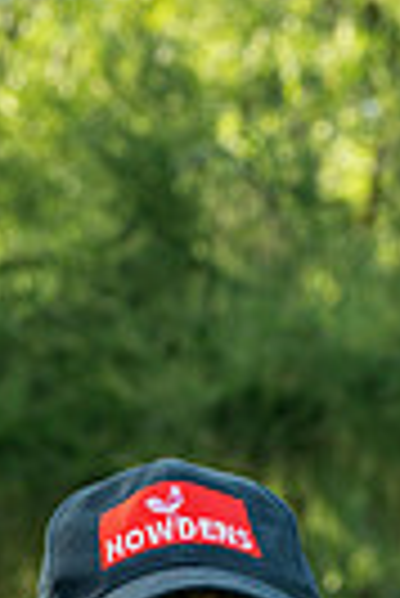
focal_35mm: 288
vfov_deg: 7.0
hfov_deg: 4.8
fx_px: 4787
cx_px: 189
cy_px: 989
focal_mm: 85
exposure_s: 1/100
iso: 200
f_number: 7.1
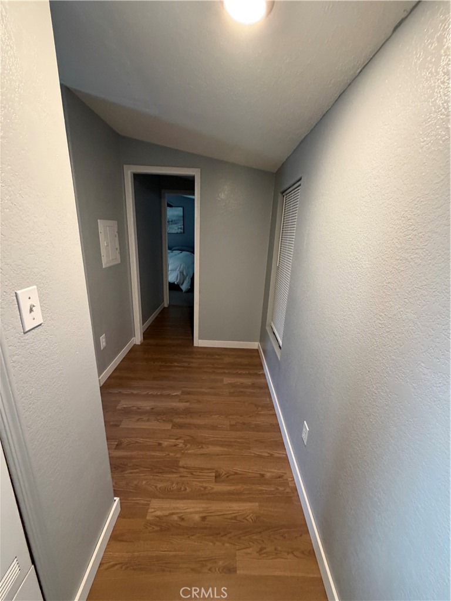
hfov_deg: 85.7
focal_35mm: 14
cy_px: 300
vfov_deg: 102.1
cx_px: 226
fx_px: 243
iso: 400
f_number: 2.2
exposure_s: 1/60
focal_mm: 2.22
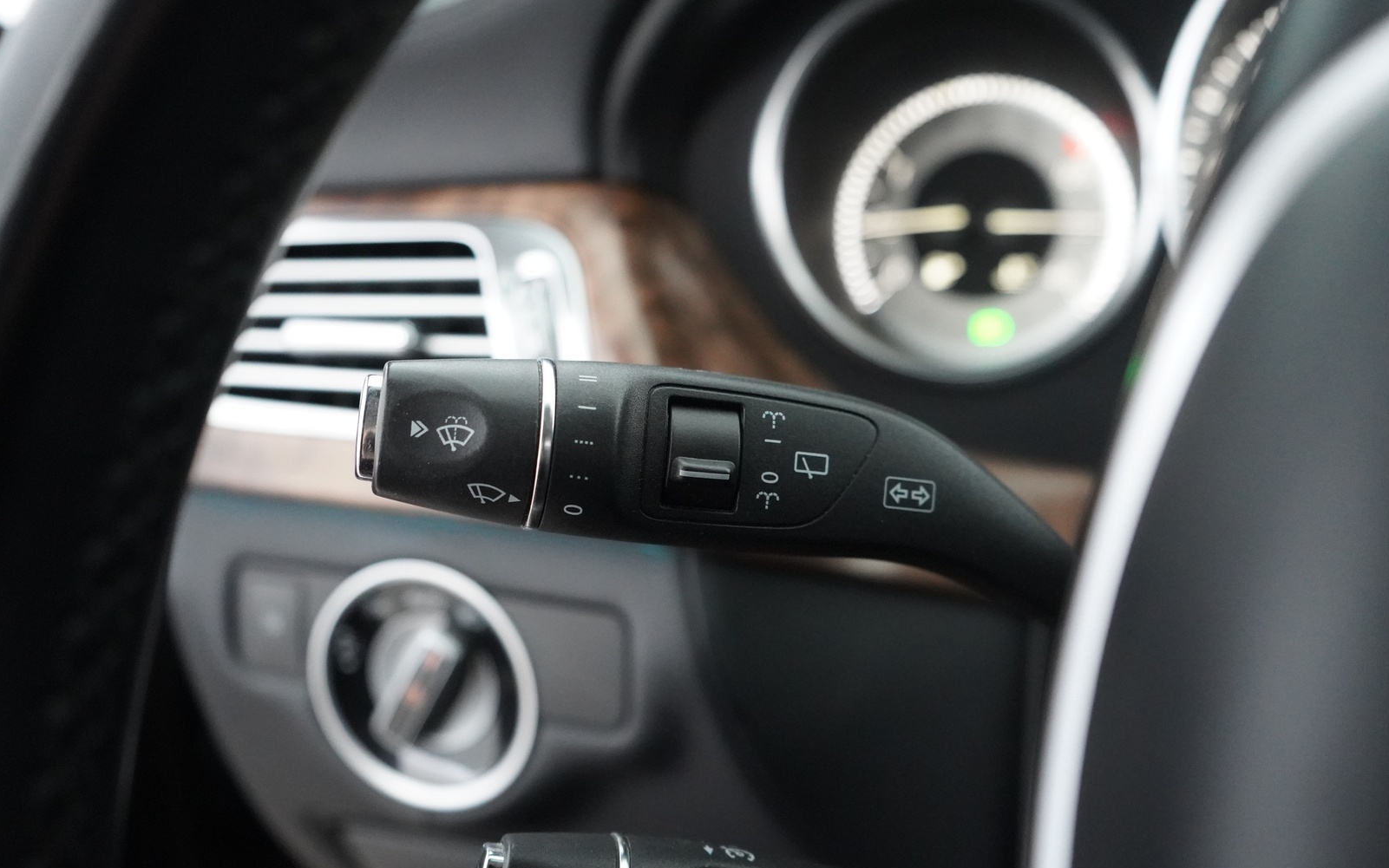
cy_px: 461
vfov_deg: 38.3
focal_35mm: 33
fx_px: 1249
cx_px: 698
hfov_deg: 58.1
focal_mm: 32
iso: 10000
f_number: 4
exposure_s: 1/60
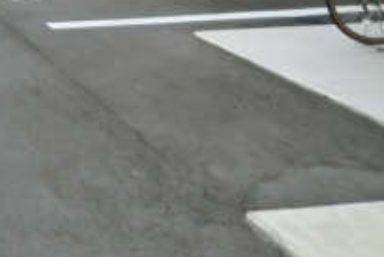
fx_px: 833
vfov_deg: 16.3
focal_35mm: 78
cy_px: -101
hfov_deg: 21.5
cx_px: -200
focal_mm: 4.3
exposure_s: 1/125
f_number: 3.2
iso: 80
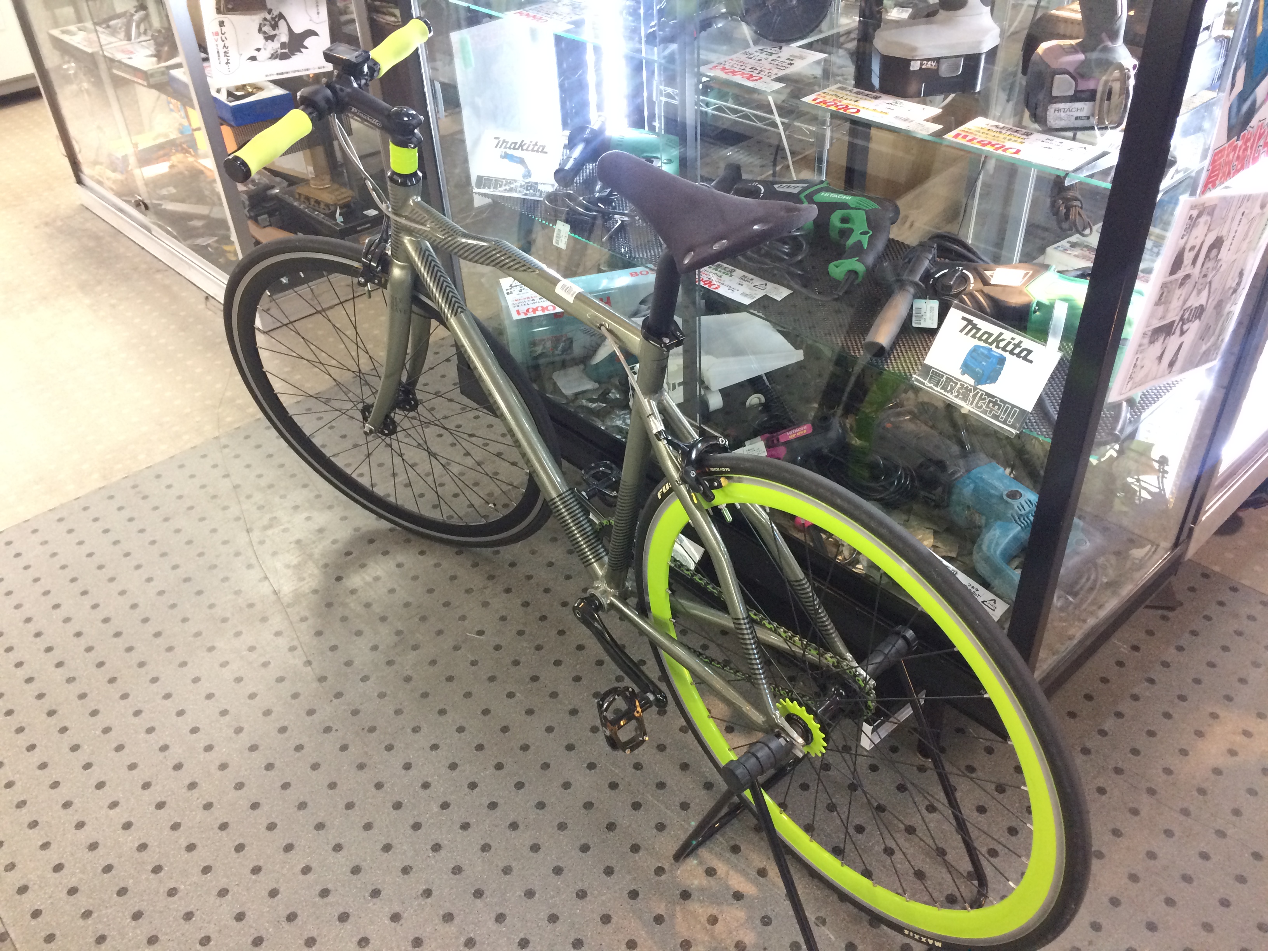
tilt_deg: -37.1
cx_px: 634
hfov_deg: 61.7
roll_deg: +1.8
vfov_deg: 48.2
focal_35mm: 29
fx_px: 1062
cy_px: 476
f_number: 2.2
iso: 200
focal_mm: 4.15
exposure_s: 1/33
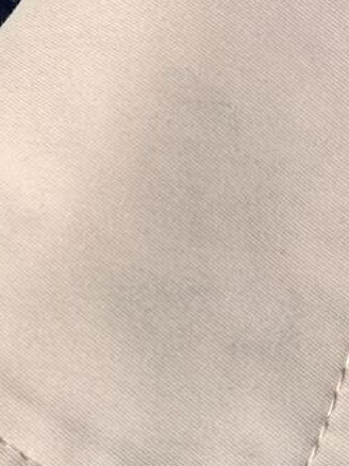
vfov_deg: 24.1
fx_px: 1063
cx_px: -54
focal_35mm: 79
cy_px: 48
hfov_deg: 17.9
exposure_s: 1/226
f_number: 1.8
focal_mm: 3.96
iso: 51
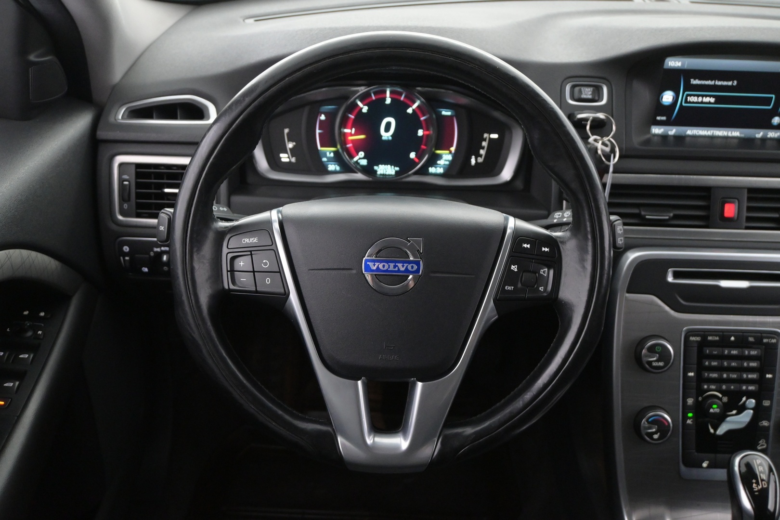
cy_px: 260
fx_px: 812
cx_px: 390
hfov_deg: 51.3
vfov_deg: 35.5
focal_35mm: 38
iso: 3200
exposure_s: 1/40
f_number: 4.2
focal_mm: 25
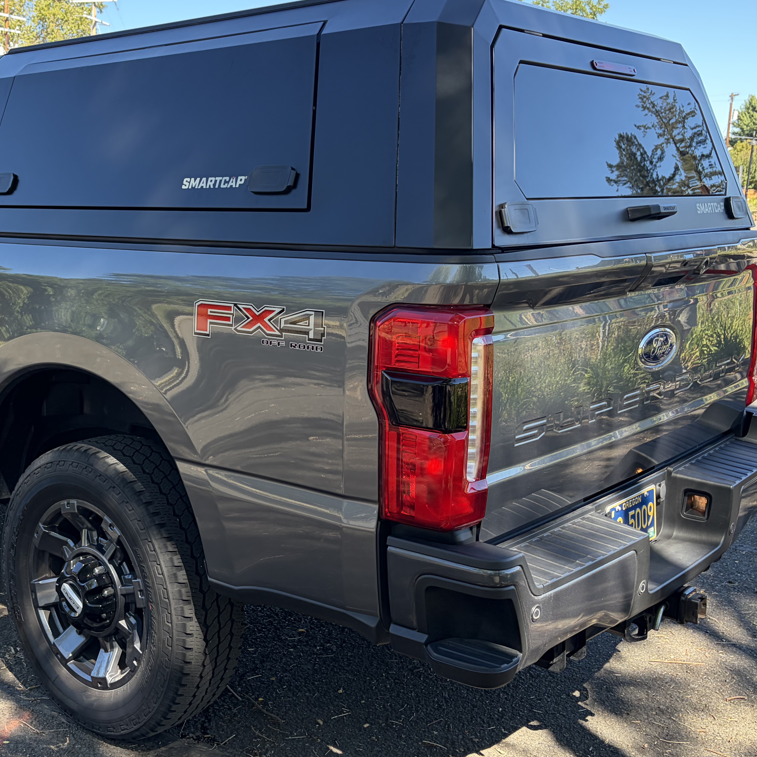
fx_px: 1014
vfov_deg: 40.8
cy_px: 316
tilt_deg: -7.6
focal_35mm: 41
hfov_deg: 39.8
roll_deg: +0.3
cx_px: 189
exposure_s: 1/523
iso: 64
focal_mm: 5.96
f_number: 1.6
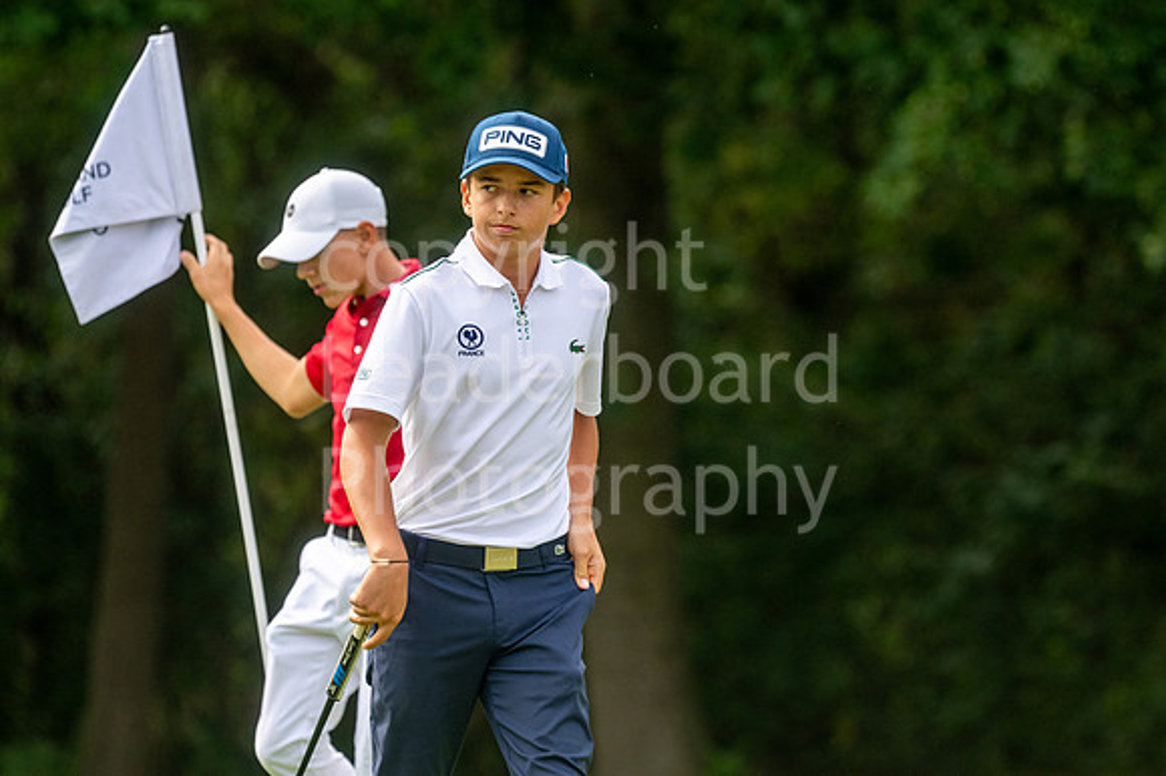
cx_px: 583
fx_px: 14566
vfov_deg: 3.1
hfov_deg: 4.6
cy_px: 388
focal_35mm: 450
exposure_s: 1/1000
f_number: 5
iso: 250
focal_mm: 300
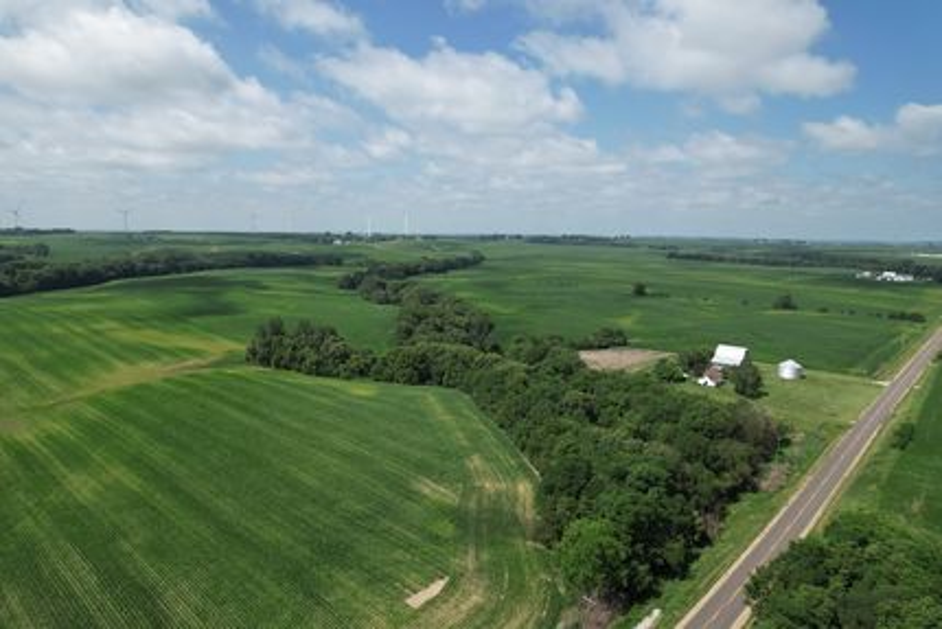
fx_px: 576
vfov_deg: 57.3
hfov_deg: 78.6
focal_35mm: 22
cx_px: 471
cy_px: 314
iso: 100
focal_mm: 8.38
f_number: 2.8
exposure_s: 1/2000
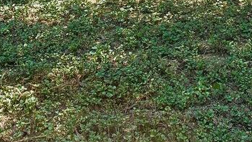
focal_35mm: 82
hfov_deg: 25.9
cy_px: -192
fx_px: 548
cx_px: 135
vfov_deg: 12.0
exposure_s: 1/125
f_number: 7.1
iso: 320
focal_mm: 17
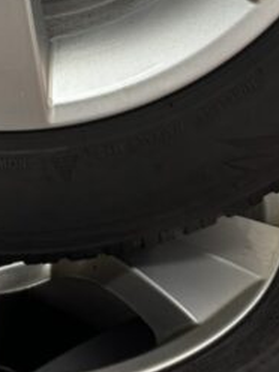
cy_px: -226
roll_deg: -1.4
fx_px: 1064
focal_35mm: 99
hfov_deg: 14.7
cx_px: 4
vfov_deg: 17.3
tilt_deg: -11.3
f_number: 1.78
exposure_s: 1/50
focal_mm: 6.76
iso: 200
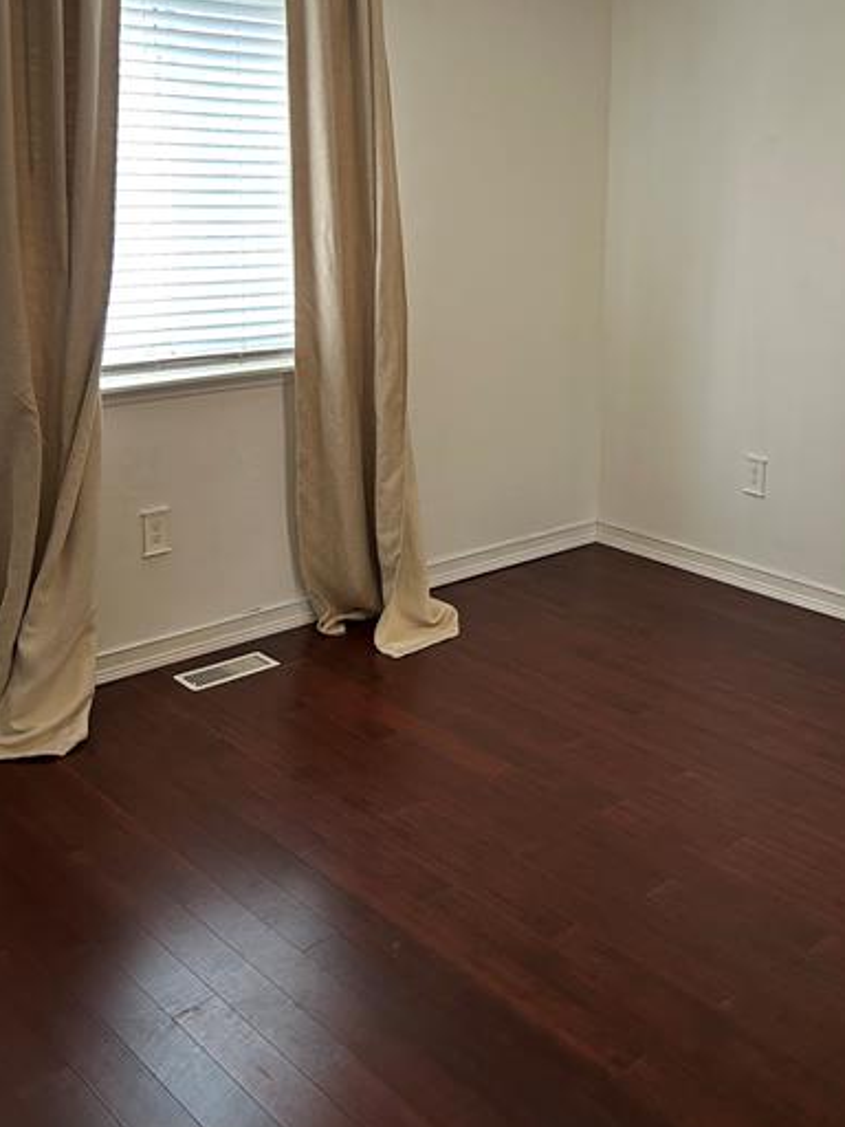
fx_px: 1269
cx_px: 559
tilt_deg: -9.2
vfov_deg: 47.1
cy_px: 376
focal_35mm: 39
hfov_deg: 36.5
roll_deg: -1.1
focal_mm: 5.7
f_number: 1.5
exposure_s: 1/60
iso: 125
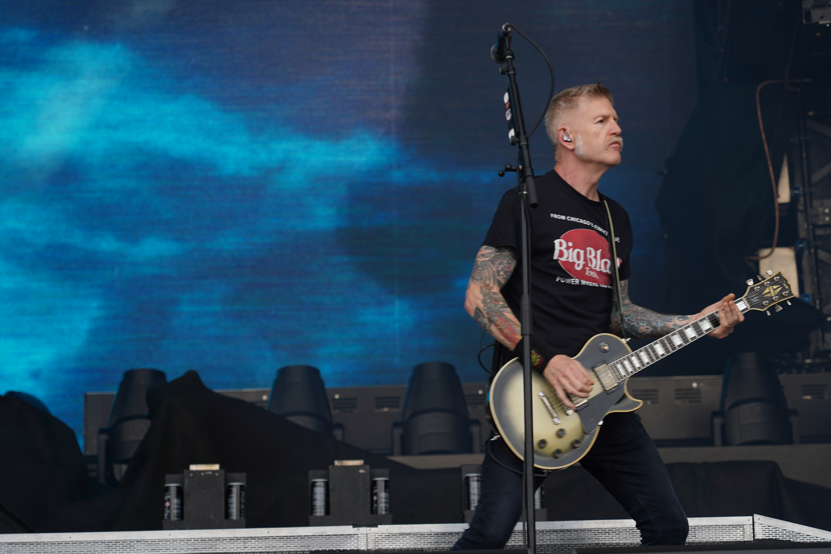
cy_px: 277
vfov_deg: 13.0
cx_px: 416
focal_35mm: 105
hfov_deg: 19.5
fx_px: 2424
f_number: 4.5
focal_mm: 105
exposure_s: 1/200
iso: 100
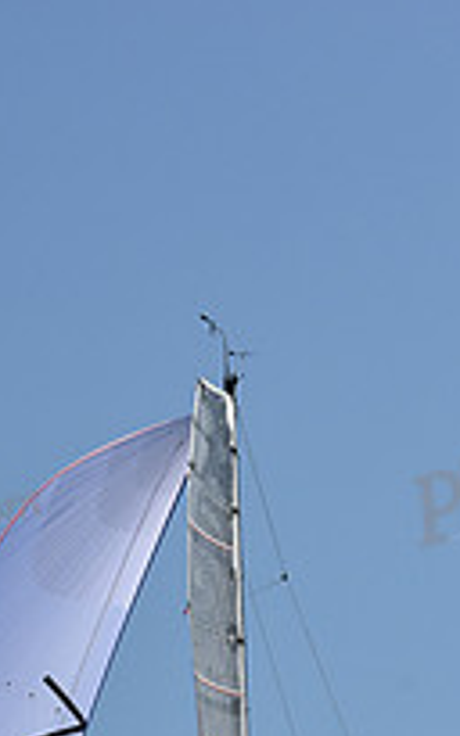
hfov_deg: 6.5
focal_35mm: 202
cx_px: 228
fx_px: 4055
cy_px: 1023
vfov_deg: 10.1
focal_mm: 70
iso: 250
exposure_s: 1/1250
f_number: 9
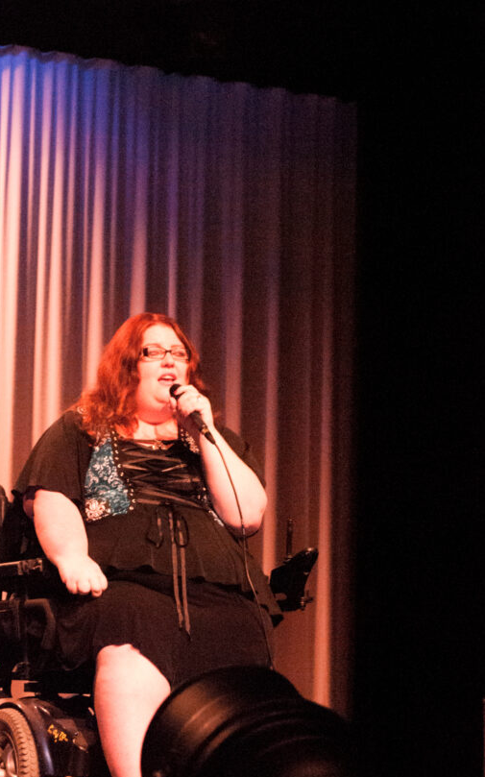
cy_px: 400
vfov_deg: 19.5
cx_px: 180
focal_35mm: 107
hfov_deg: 12.3
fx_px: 2257
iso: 3200
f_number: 5.6
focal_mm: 55
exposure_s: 1/100
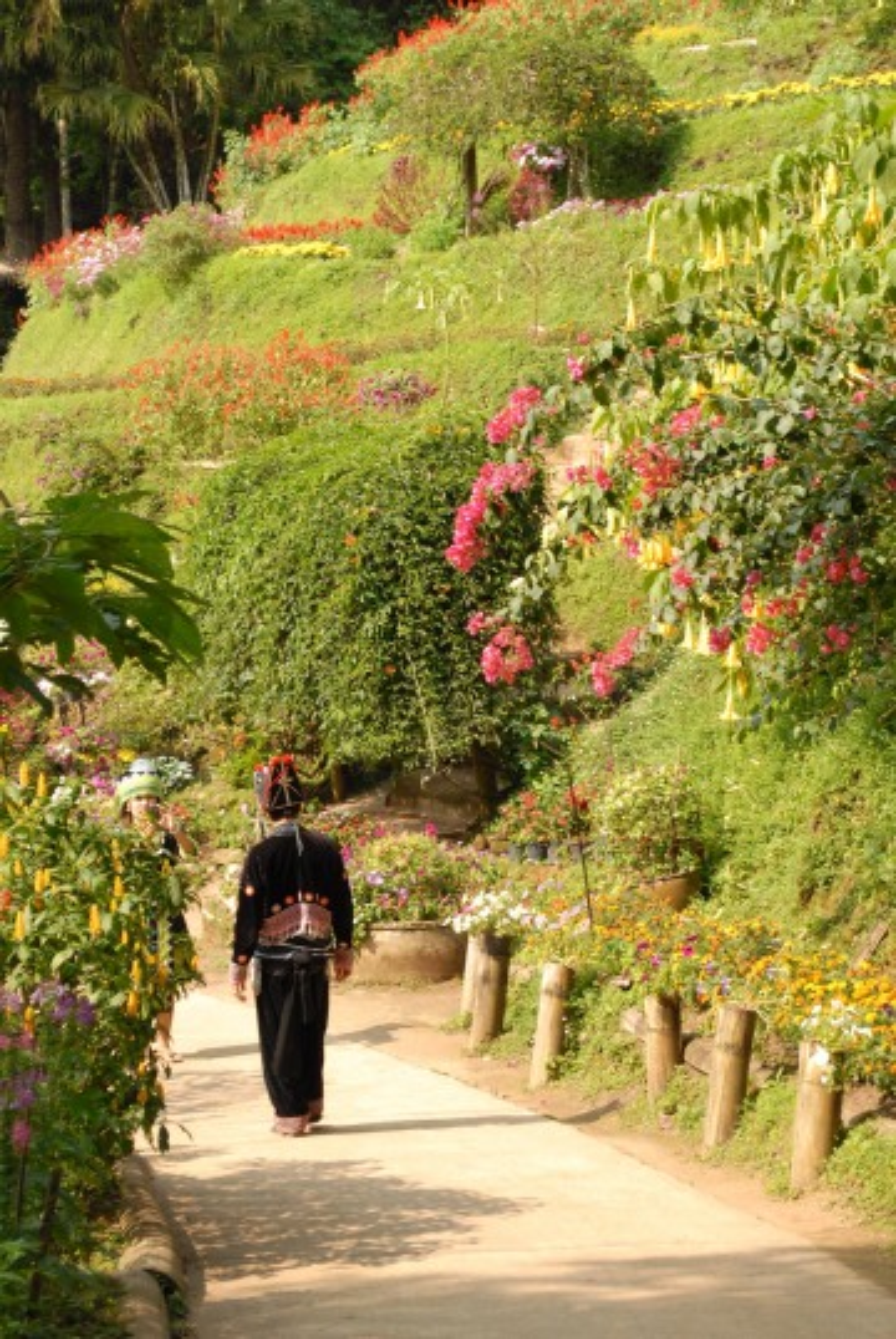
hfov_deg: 16.6
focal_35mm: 82
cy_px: 670
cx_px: 448
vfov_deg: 24.6
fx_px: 3072
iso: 250
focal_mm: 55
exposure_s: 1/125
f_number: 8
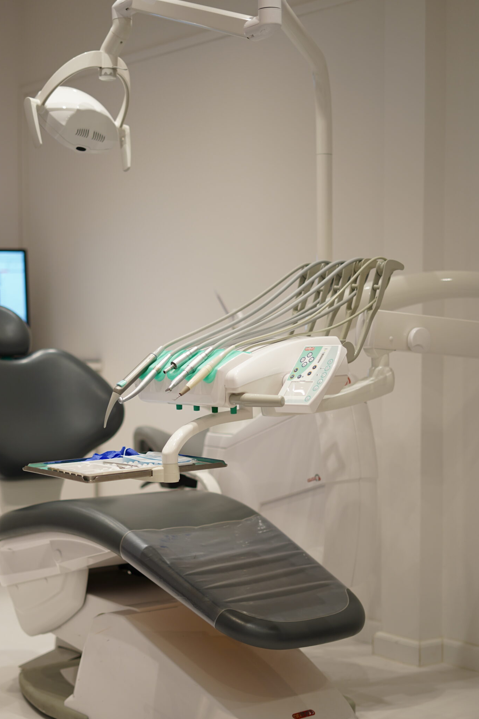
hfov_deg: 21.9
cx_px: 187
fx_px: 1238
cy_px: 400
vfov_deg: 32.4
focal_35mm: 62
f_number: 1.8
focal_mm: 50
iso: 125
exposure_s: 1/100
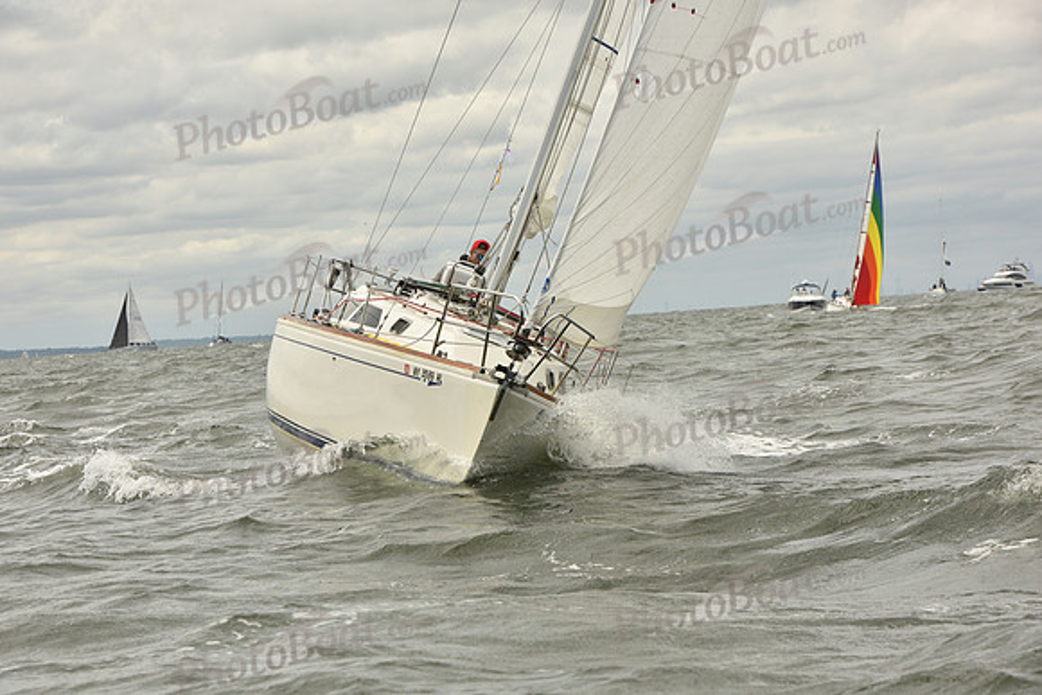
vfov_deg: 11.8
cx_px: 521
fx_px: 3358
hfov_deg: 17.6
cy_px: 348
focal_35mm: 116
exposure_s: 1/800
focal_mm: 116
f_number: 10
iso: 250
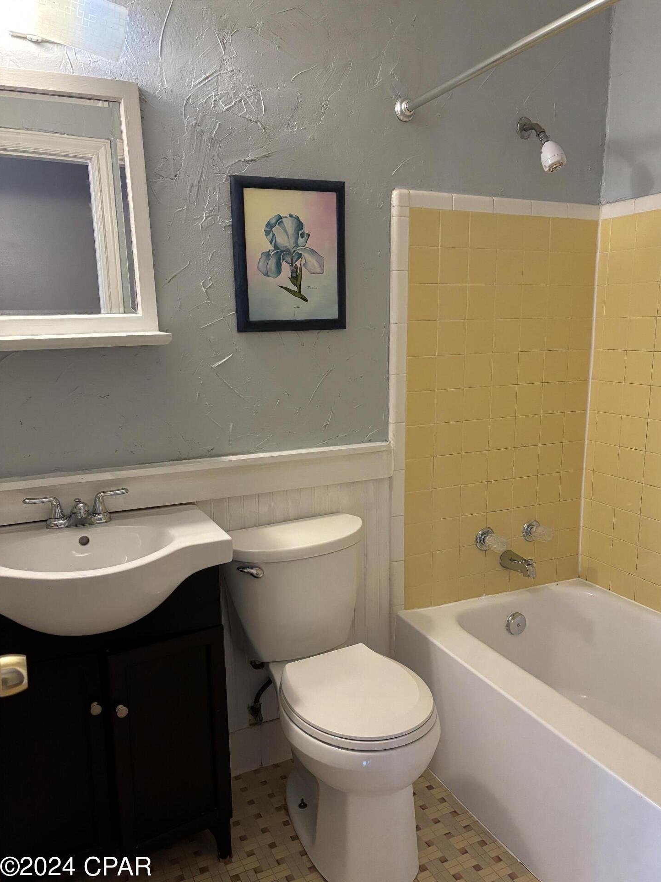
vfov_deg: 65.3
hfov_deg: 51.3
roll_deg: +0.5
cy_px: 451
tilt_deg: -9.9
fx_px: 688
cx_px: 341
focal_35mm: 27
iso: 400
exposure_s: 1/60
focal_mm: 5.96
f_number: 1.6
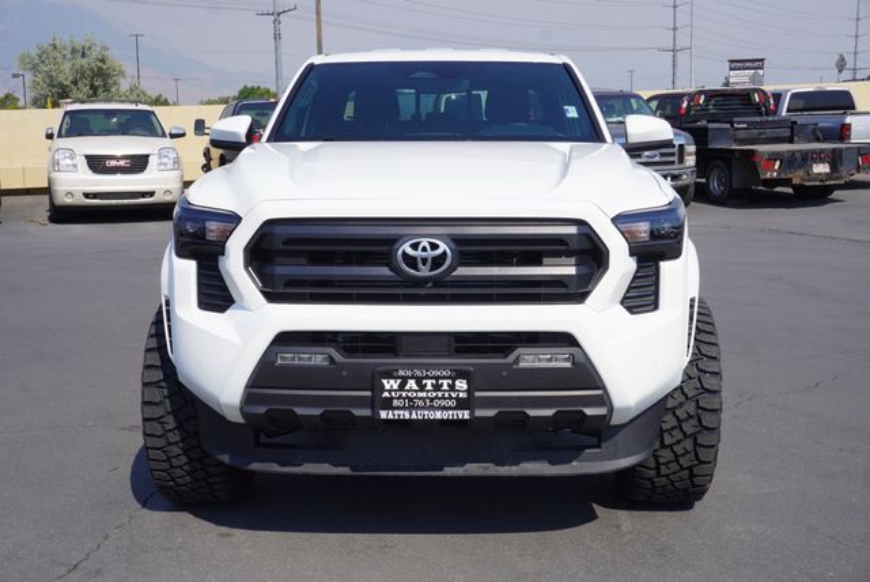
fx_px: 1052
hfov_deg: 44.9
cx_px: 435
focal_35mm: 44
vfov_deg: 30.9
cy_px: 291
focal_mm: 29
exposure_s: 1/200
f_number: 11
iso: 100
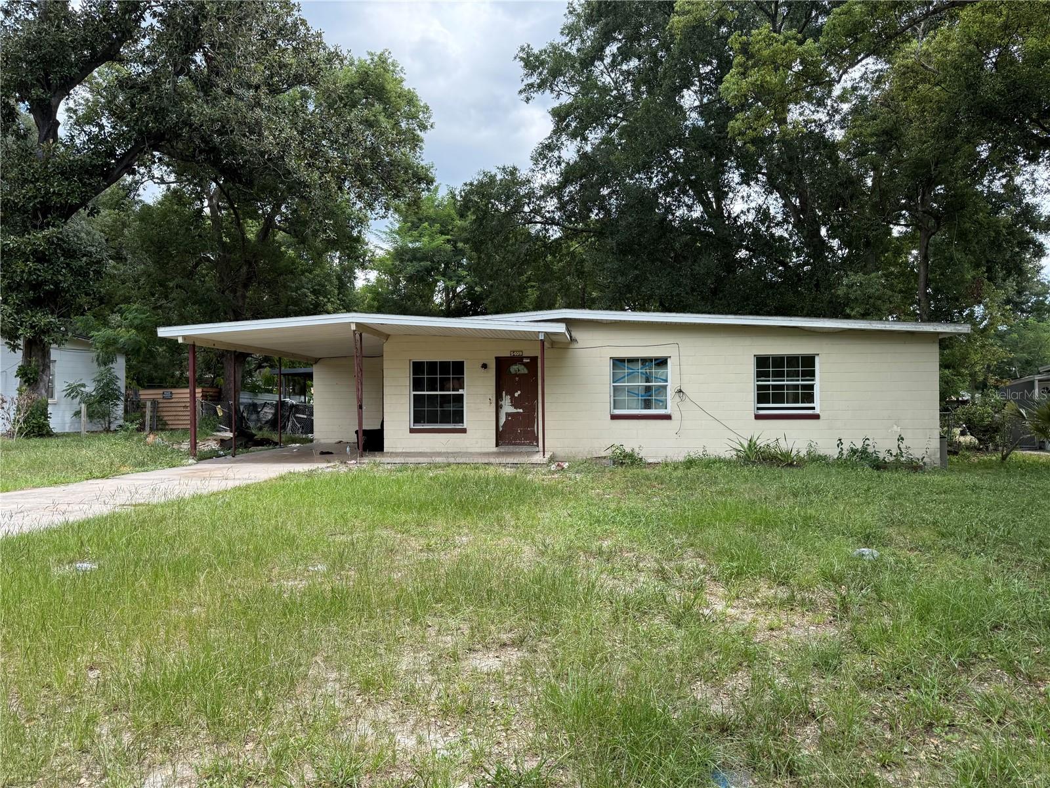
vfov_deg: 56.8
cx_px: 525
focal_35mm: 24
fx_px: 728
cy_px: 394
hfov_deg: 71.6
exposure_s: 1/1361
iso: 100
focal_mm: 6.76
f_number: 1.78
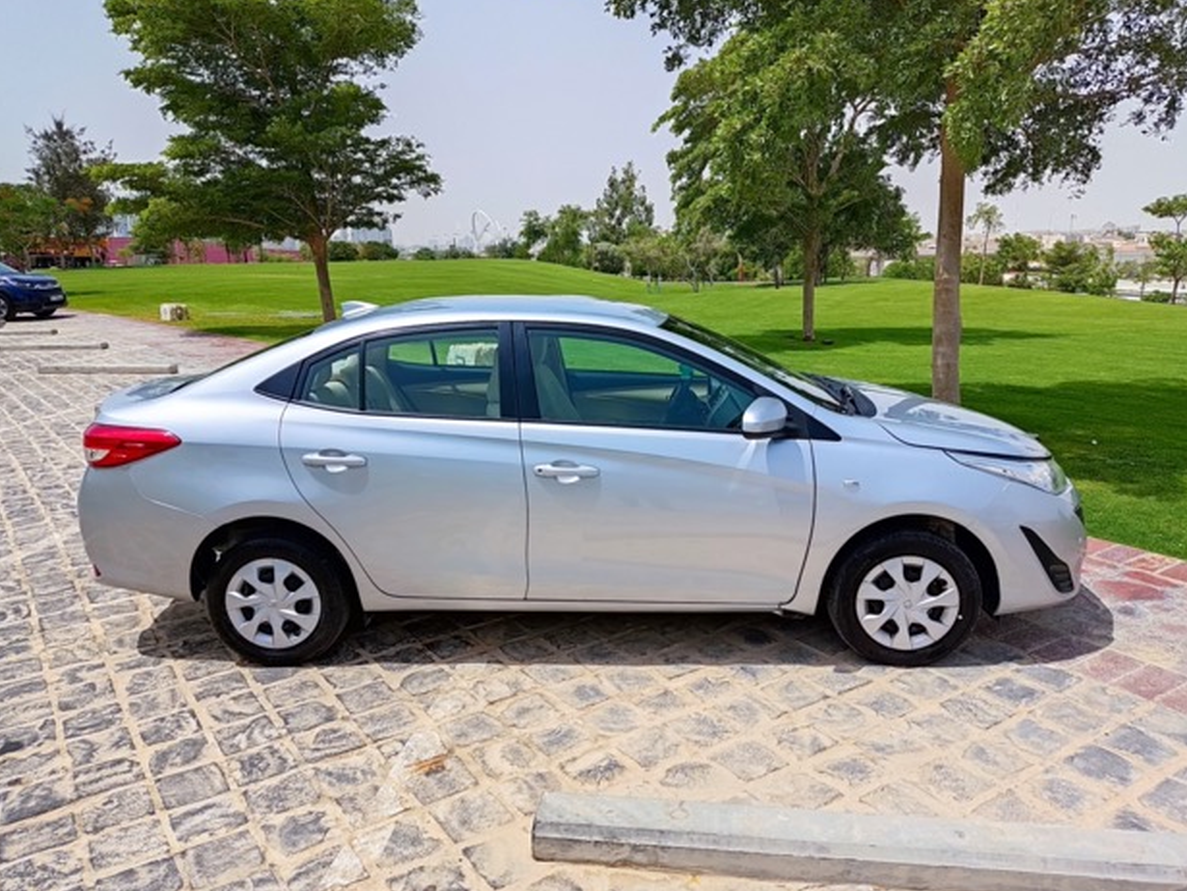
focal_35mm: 26
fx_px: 892
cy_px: 446
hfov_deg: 67.3
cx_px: 577
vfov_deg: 53.1
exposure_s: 1/1730
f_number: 1.79
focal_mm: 4.71
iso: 50
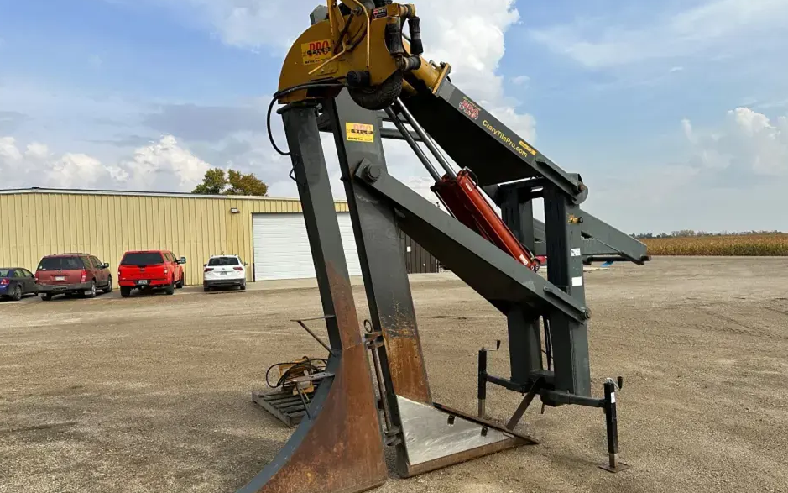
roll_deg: +2.6
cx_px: 392
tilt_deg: -0.1
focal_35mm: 26
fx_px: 558
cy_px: 260
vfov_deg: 47.6
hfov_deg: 70.4
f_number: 1.78
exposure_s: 1/4184
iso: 80
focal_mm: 6.86
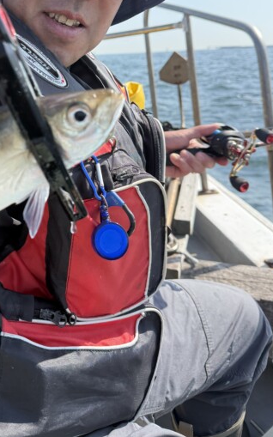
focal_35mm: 40
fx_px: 476
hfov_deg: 30.7
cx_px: 34
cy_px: 101
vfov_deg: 47.2
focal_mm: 6.76
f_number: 1.78
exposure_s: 1/2232
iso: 100
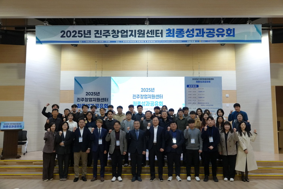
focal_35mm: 32
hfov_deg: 58.7
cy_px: 94
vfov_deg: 41.1
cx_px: 142
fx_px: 252
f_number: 2.8
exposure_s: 1/500
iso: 1600
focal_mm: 11.77
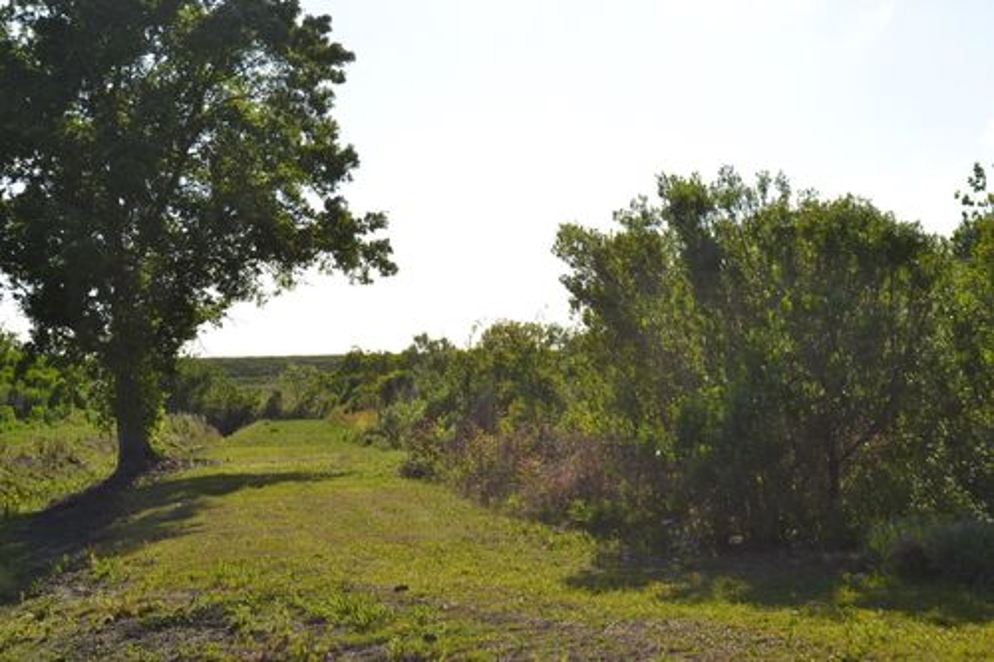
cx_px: 497
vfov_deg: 20.6
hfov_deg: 30.5
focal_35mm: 66
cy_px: 331
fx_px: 1822
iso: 100
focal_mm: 44
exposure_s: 1/200
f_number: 11
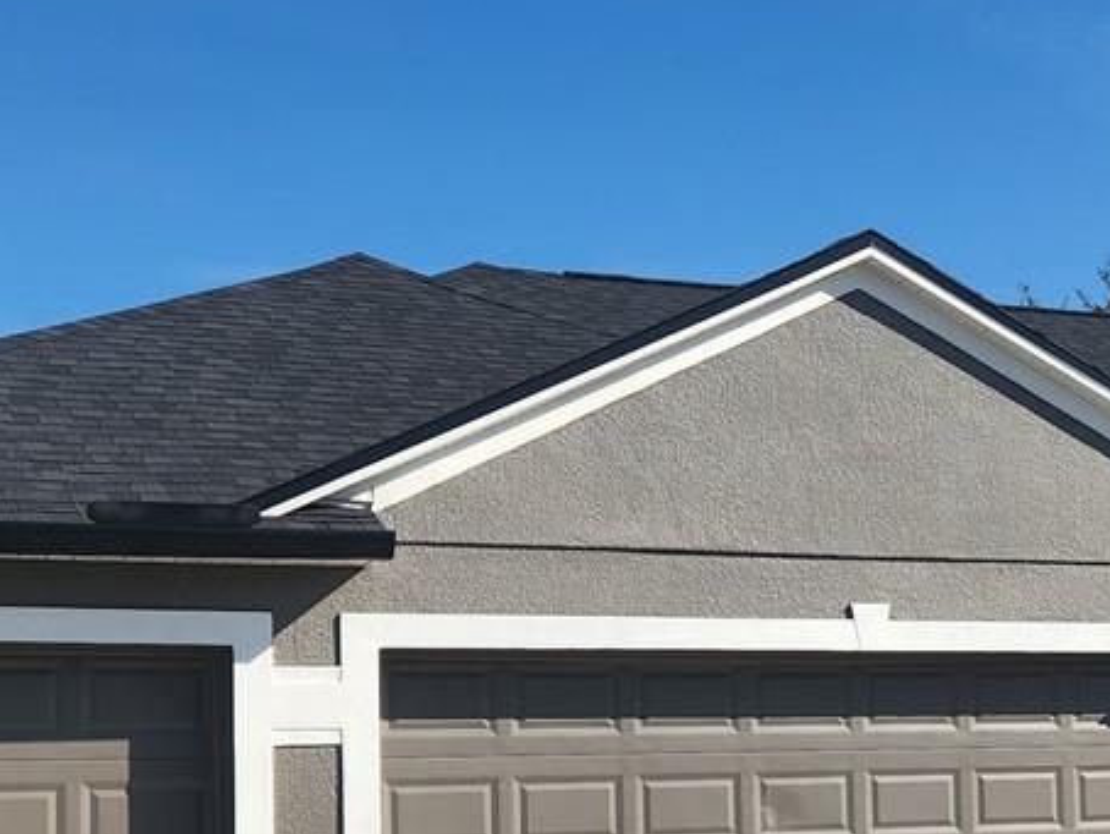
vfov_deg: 18.1
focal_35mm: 81
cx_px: 1210
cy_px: 658
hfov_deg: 22.8
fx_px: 2599
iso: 20
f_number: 1.8
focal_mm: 5.4
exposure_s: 1/1700
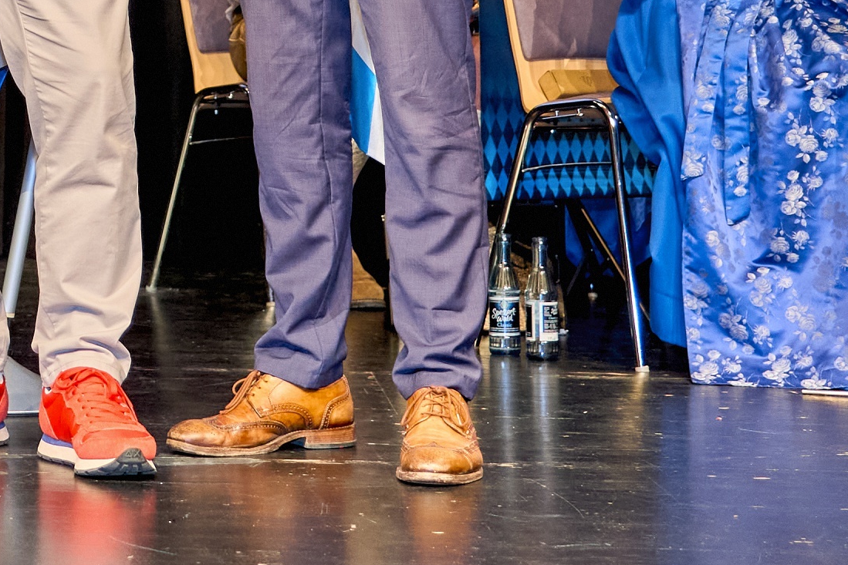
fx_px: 3086
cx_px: -121
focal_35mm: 131
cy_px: -394
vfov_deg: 10.0
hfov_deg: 15.2
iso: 800
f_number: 4
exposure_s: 1/60
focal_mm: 36
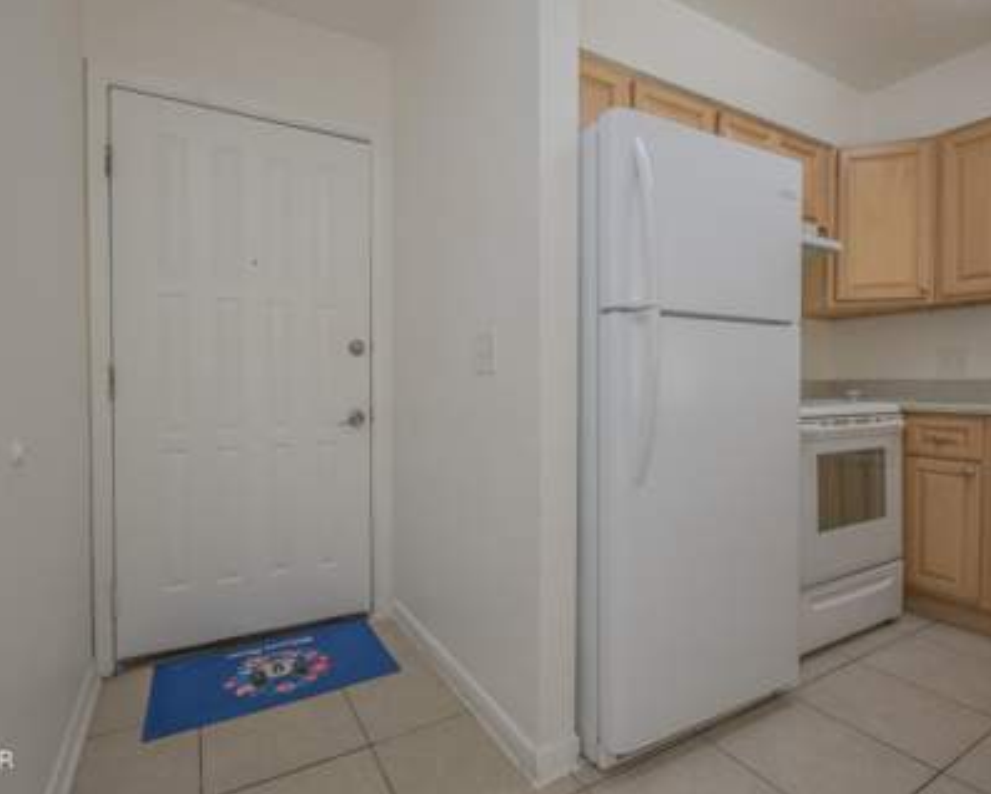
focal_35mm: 17
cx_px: 477
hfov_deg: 89.6
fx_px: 499
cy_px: 397
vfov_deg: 77.0
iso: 1250
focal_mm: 10
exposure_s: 1/50
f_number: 10
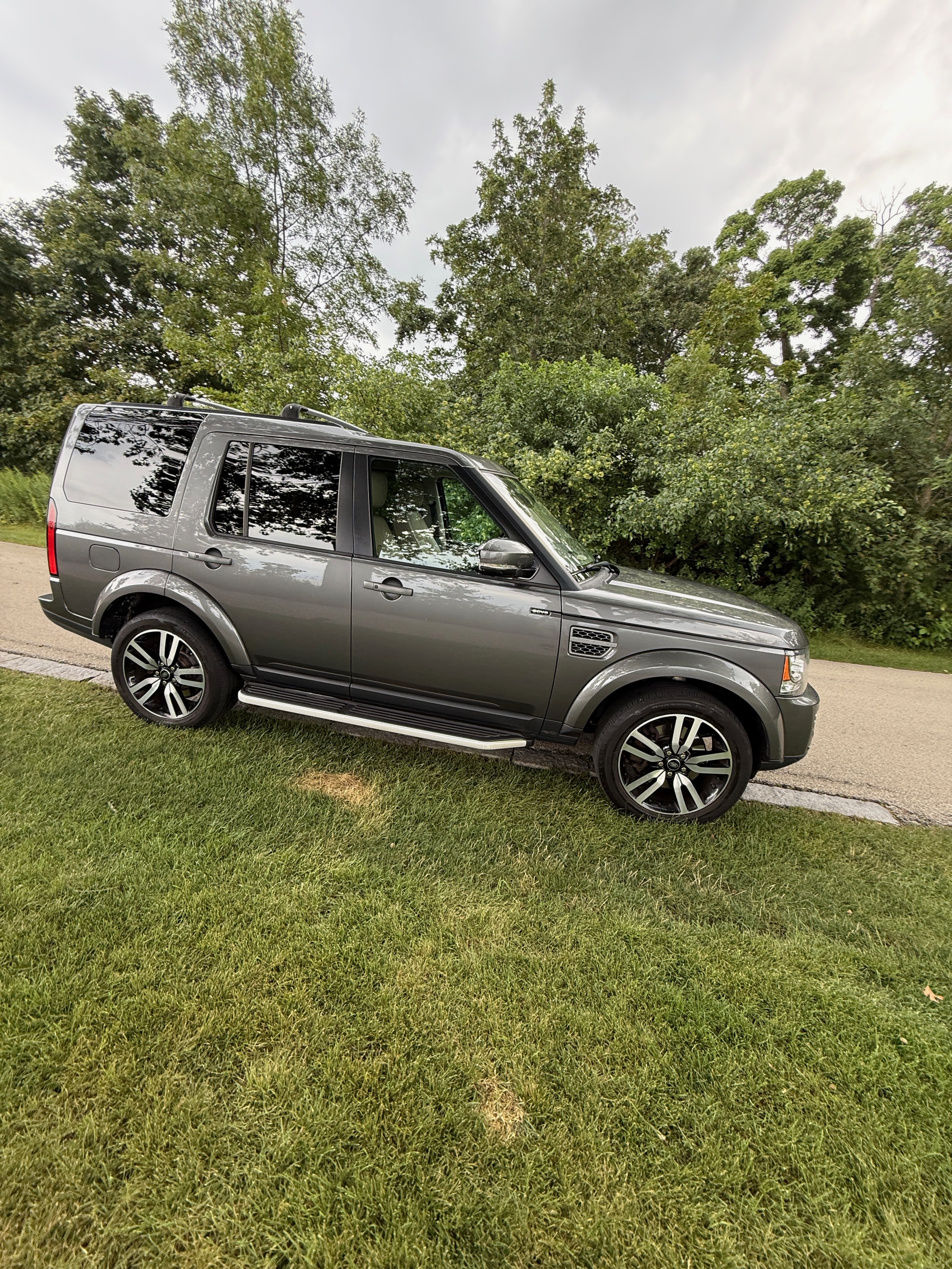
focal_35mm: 14
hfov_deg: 85.7
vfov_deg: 102.1
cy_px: 634
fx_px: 513
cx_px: 476
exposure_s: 1/99
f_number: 2.2
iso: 64
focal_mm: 2.22
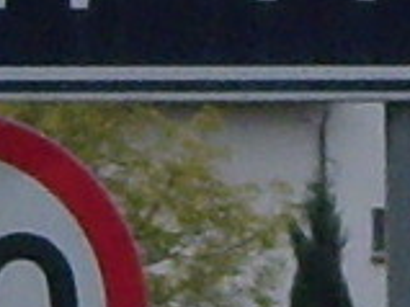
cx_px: 389
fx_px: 2000
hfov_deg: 11.6
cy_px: 157
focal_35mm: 169
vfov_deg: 8.8
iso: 80
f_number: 7.1
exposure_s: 1/350
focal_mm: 7.4
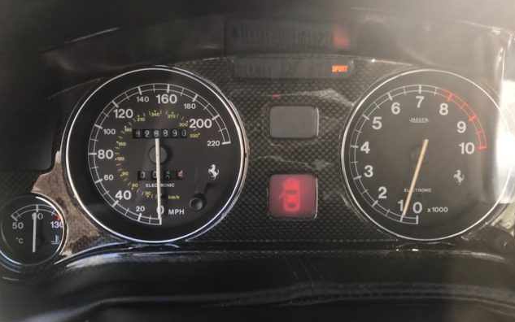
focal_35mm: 30
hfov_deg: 62.9
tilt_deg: -12.1
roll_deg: -0.5
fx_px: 421
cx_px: 260
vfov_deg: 41.8
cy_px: 141
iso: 40
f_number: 1.8
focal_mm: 3.99
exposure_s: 1/100
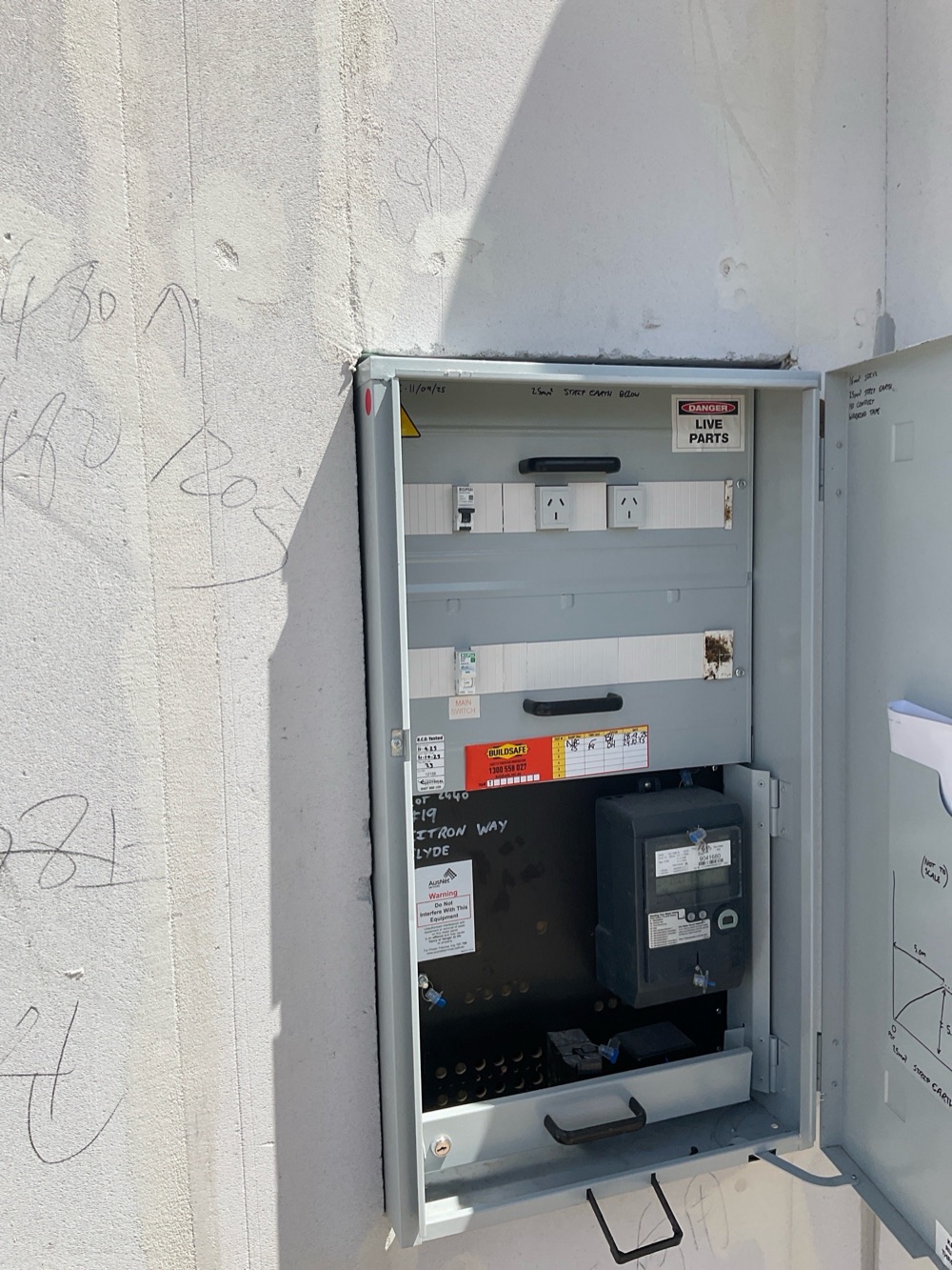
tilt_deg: -5.1
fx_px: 1063
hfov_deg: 48.2
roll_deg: +2.5
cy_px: 635
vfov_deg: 61.7
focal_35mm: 29
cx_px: 476
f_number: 1.8
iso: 16
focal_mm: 3
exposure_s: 1/2227
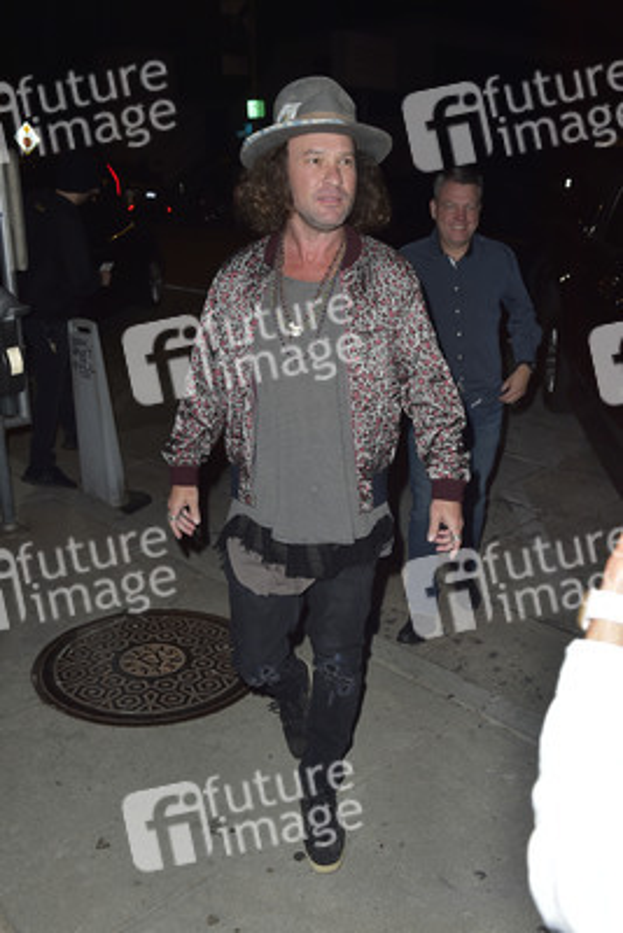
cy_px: 466
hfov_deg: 41.1
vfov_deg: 58.7
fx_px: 830
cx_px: 312
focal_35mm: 32
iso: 400
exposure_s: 1/250
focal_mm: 32
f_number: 6.3
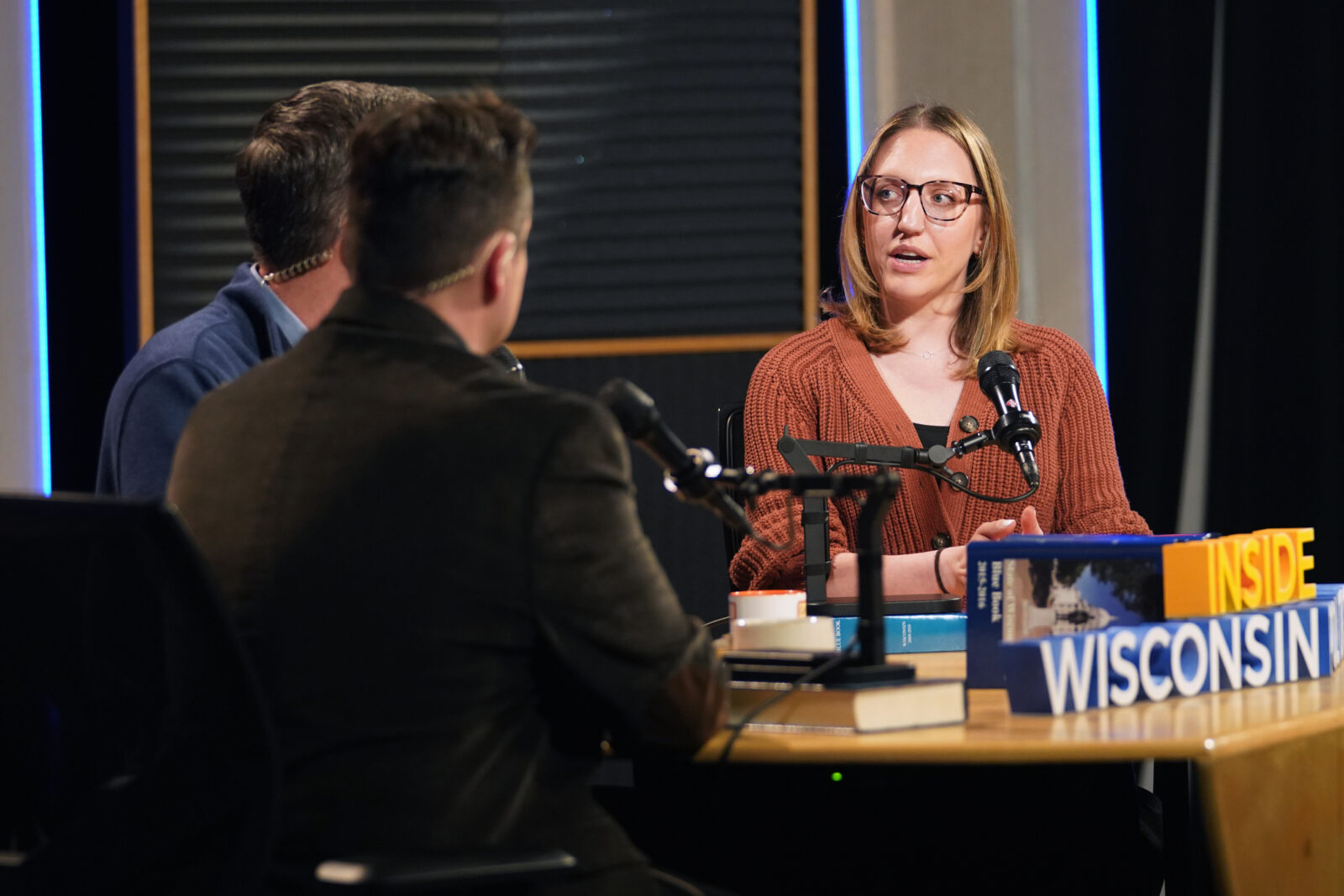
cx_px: 672
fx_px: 7093
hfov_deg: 10.8
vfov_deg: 7.2
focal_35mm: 190
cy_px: 448
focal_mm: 127
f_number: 2.8
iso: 1600
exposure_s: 1/160
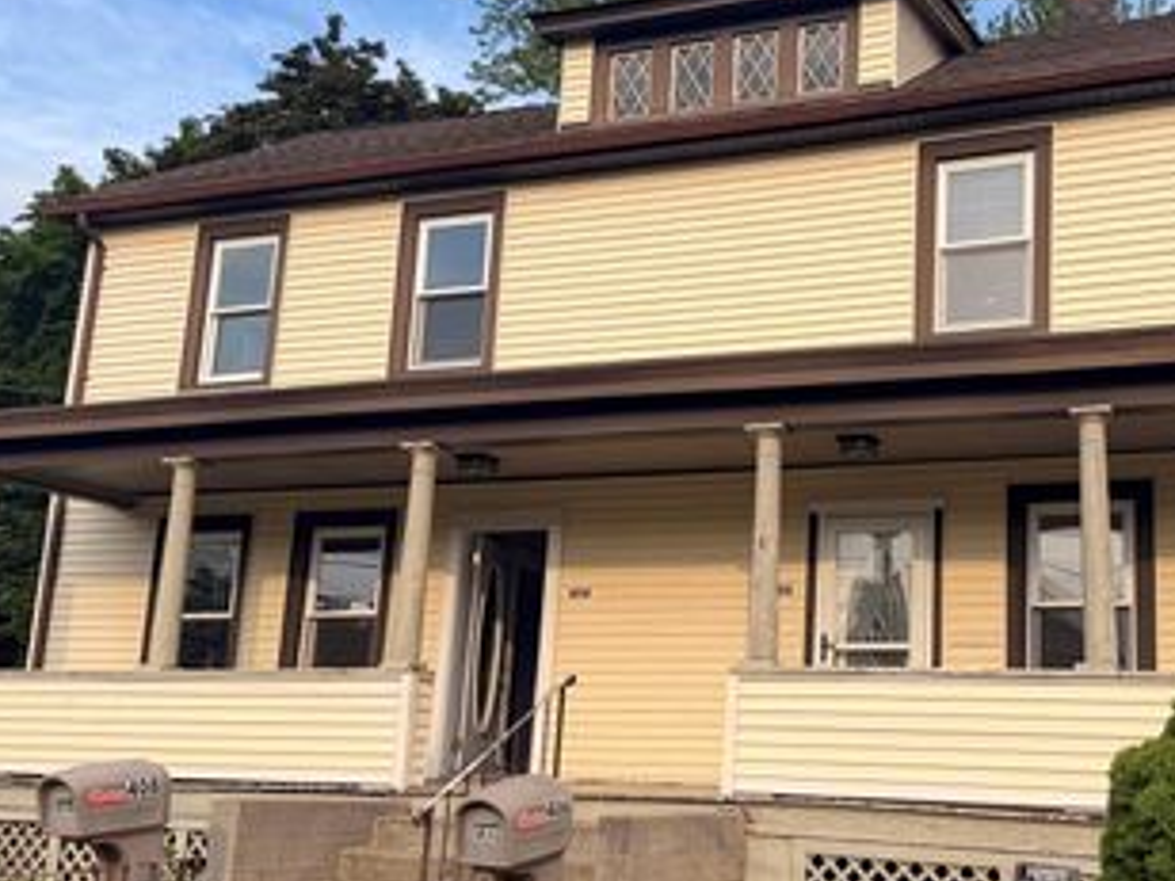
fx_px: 1324
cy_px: 532
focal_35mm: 39
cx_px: 813
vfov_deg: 36.7
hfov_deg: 46.9
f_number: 1.78
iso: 80
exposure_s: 1/2370
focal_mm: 6.76
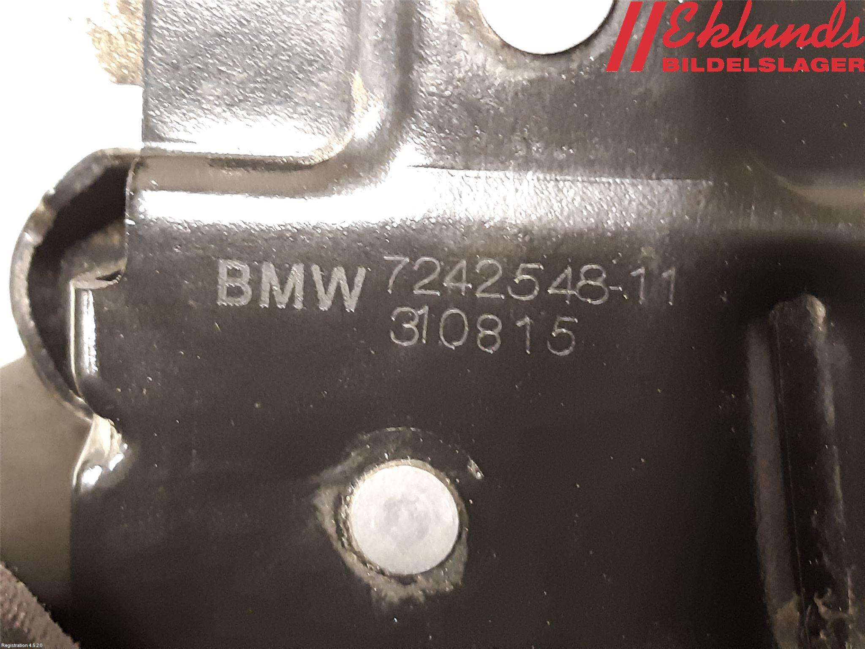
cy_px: 324
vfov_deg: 53.1
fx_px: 650
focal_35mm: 26
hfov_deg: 67.3
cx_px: 432
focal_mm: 3.93
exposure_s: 1/20
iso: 500
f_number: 1.7
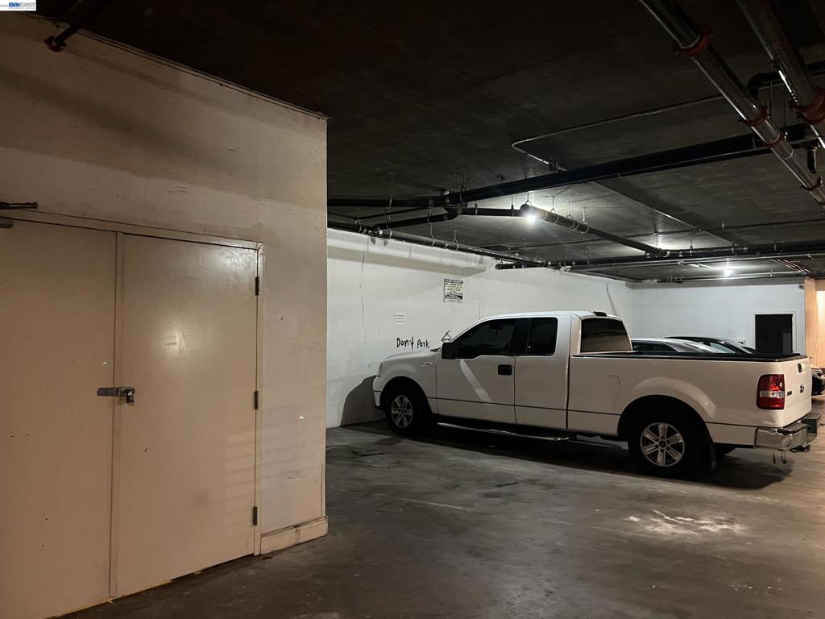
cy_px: 310
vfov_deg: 53.1
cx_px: 412
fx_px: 620
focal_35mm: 26
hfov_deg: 67.3
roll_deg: +0.5
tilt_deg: +2.0
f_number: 1.5
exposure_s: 1/30
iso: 500
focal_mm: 5.7
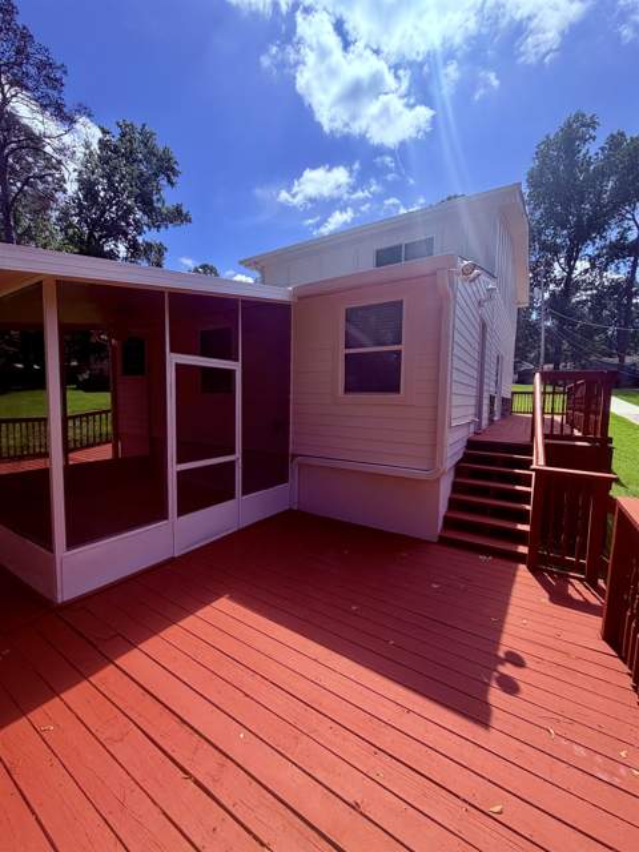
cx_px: 320
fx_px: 345
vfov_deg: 102.1
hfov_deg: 85.7
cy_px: 426
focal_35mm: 14
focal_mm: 2.22
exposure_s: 1/853
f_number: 2.2
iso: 32
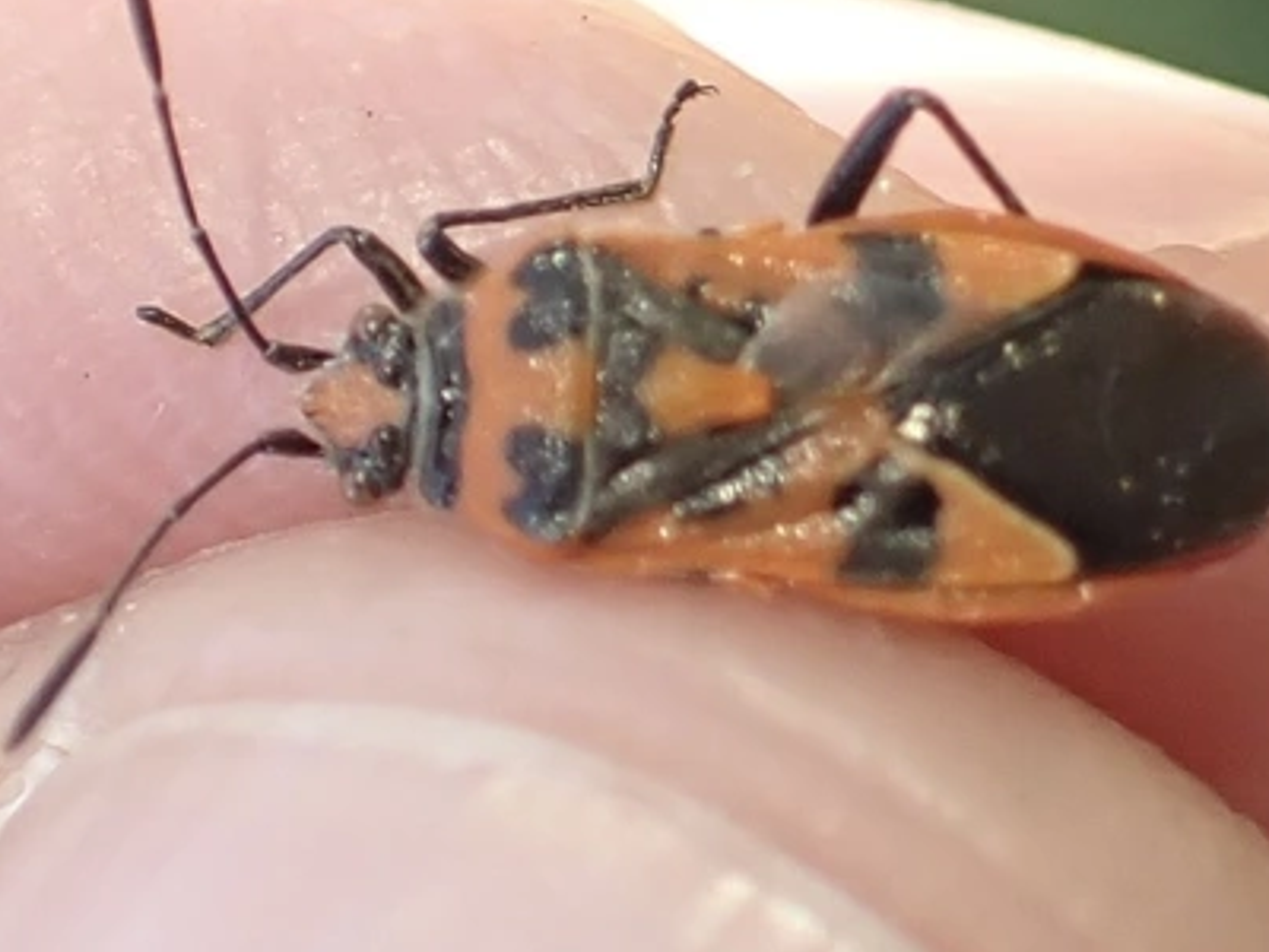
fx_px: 1760
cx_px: 758
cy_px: 397
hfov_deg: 39.5
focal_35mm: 48
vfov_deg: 30.2
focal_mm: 5.4
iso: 100
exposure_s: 1/160
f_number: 2.3
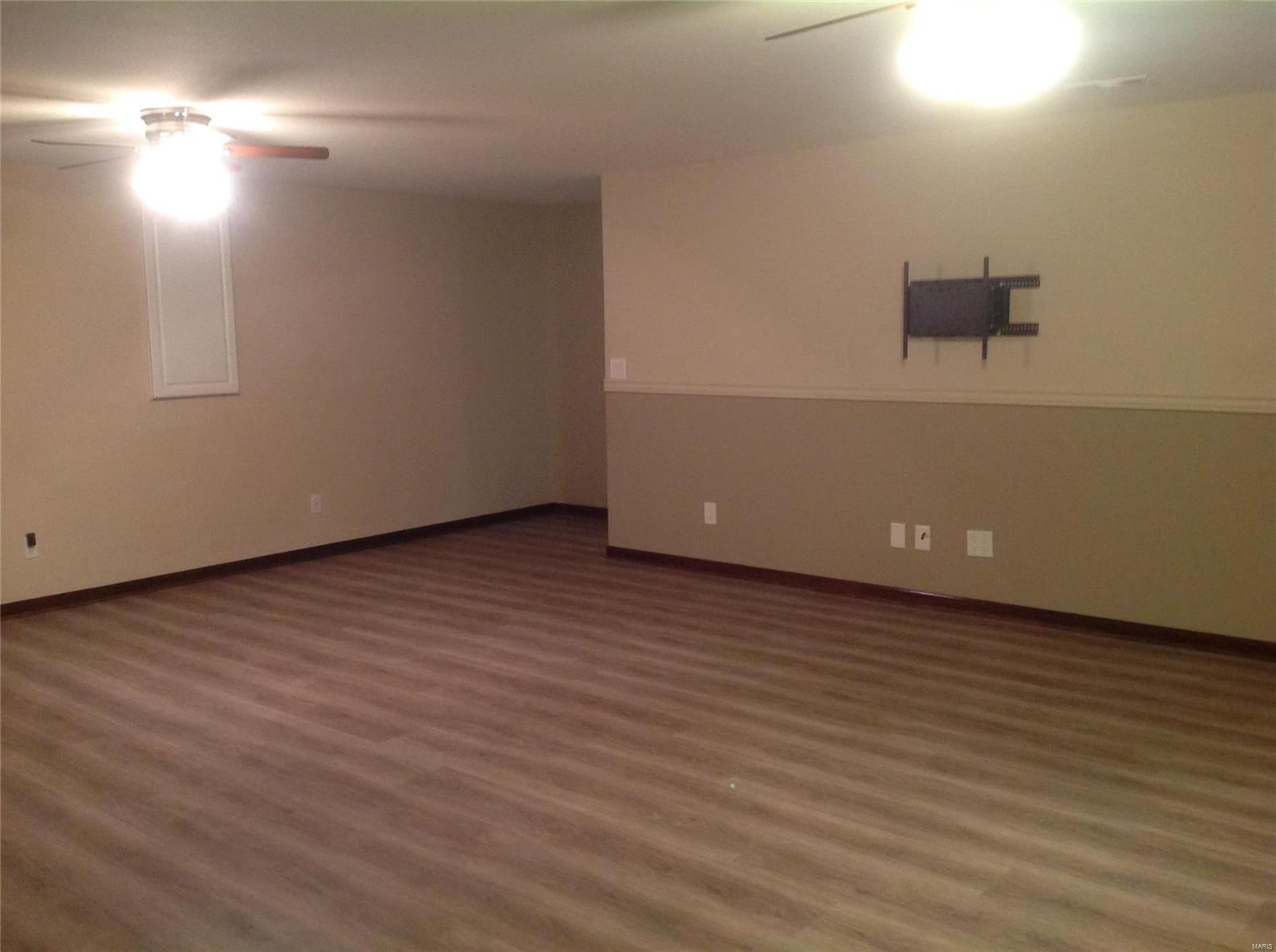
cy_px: 476
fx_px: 1288
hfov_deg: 52.7
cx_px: 638
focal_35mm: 35
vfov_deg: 40.6
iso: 250
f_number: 2.4
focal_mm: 4.28
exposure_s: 1/15
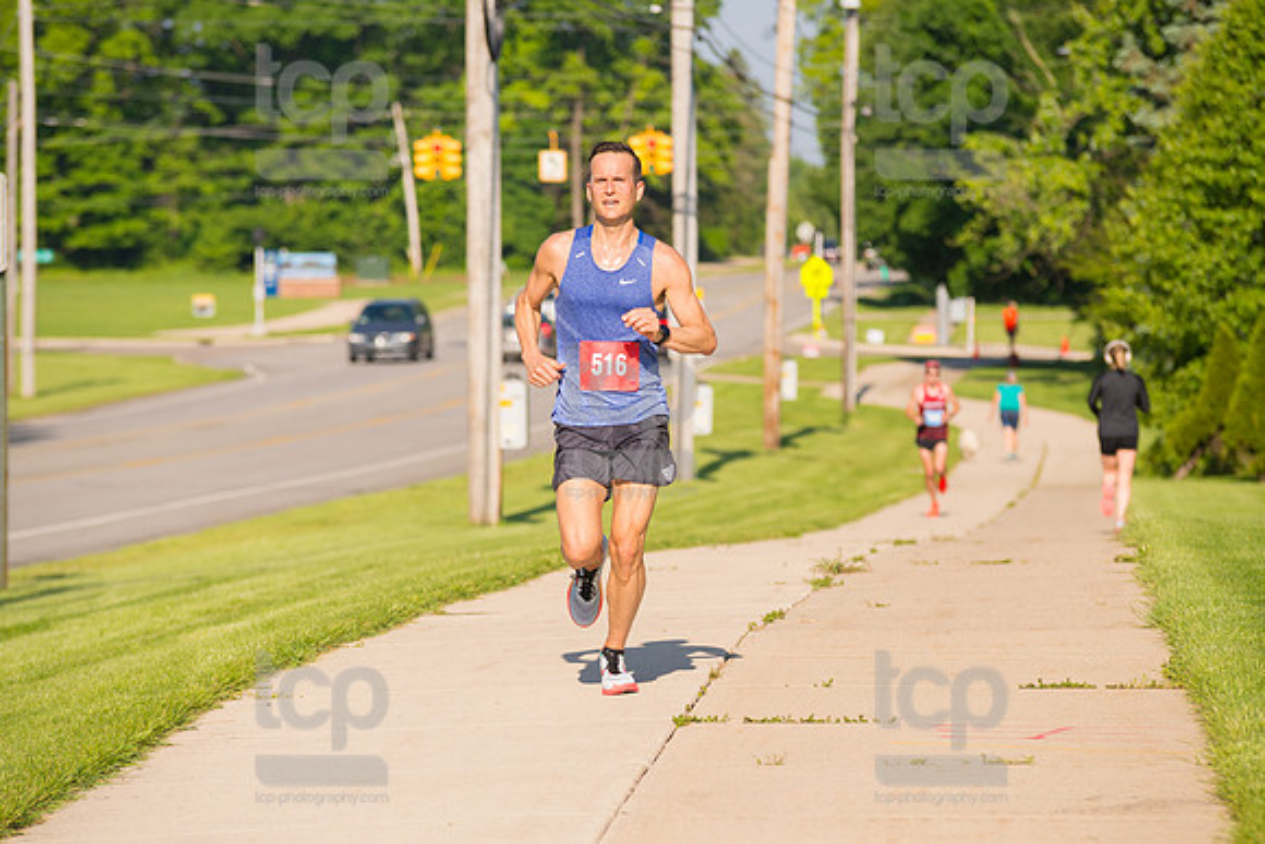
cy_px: 422
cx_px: 632
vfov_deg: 6.9
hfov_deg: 10.3
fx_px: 7029
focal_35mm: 200
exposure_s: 1/1600
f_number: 5.6
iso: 400
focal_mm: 200
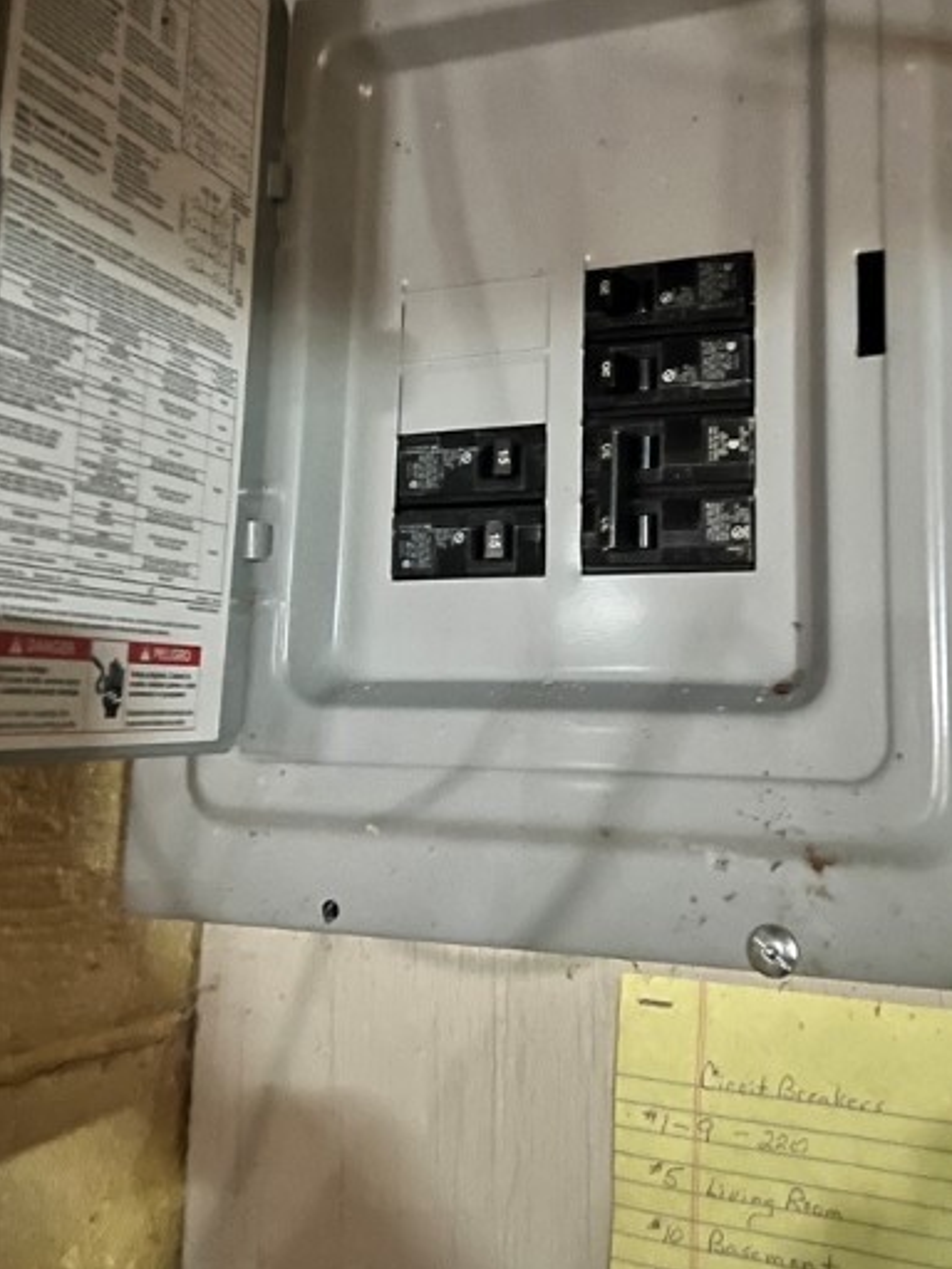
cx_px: 590
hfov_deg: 36.6
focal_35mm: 39
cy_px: 446
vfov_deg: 47.3
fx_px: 1430
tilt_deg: +10.3
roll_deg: -0.5
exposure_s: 1/9
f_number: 1.5
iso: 1000
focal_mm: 5.7
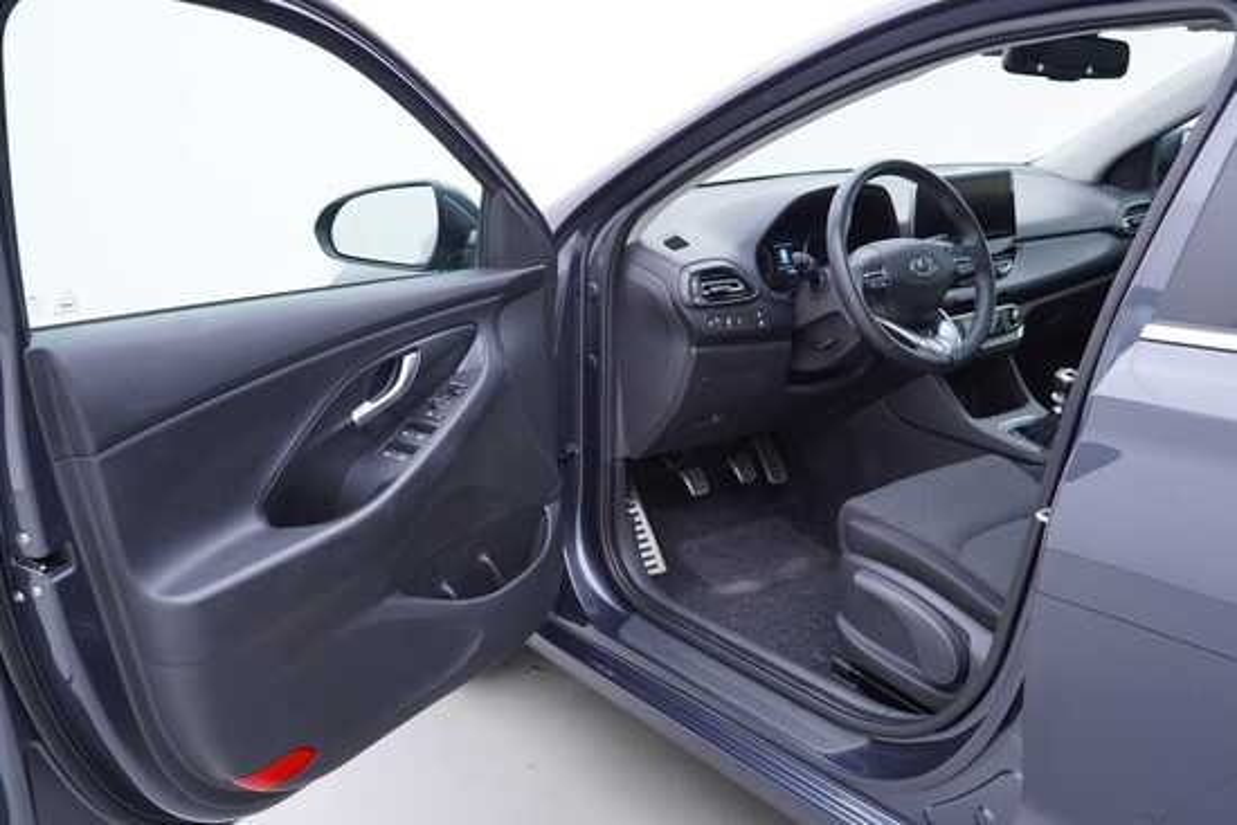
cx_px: 618
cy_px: 412
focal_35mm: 36
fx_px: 1237
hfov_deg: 53.1
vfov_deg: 36.9
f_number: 2.8
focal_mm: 24
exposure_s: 1/40
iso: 125
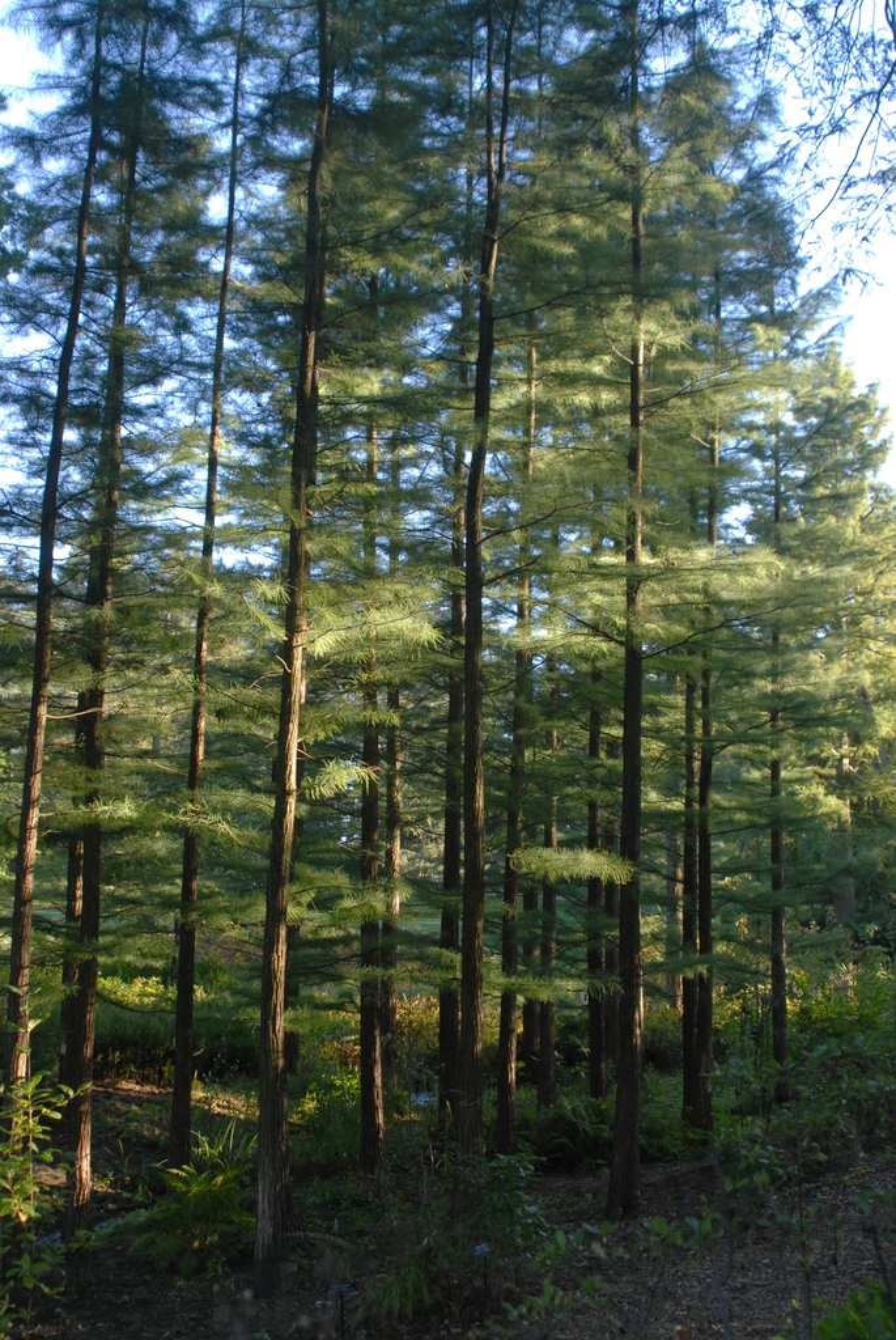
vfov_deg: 46.4
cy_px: 670
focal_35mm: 42
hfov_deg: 32.0
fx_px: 1564
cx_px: 448
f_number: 5
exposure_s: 1/100
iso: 400
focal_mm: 28
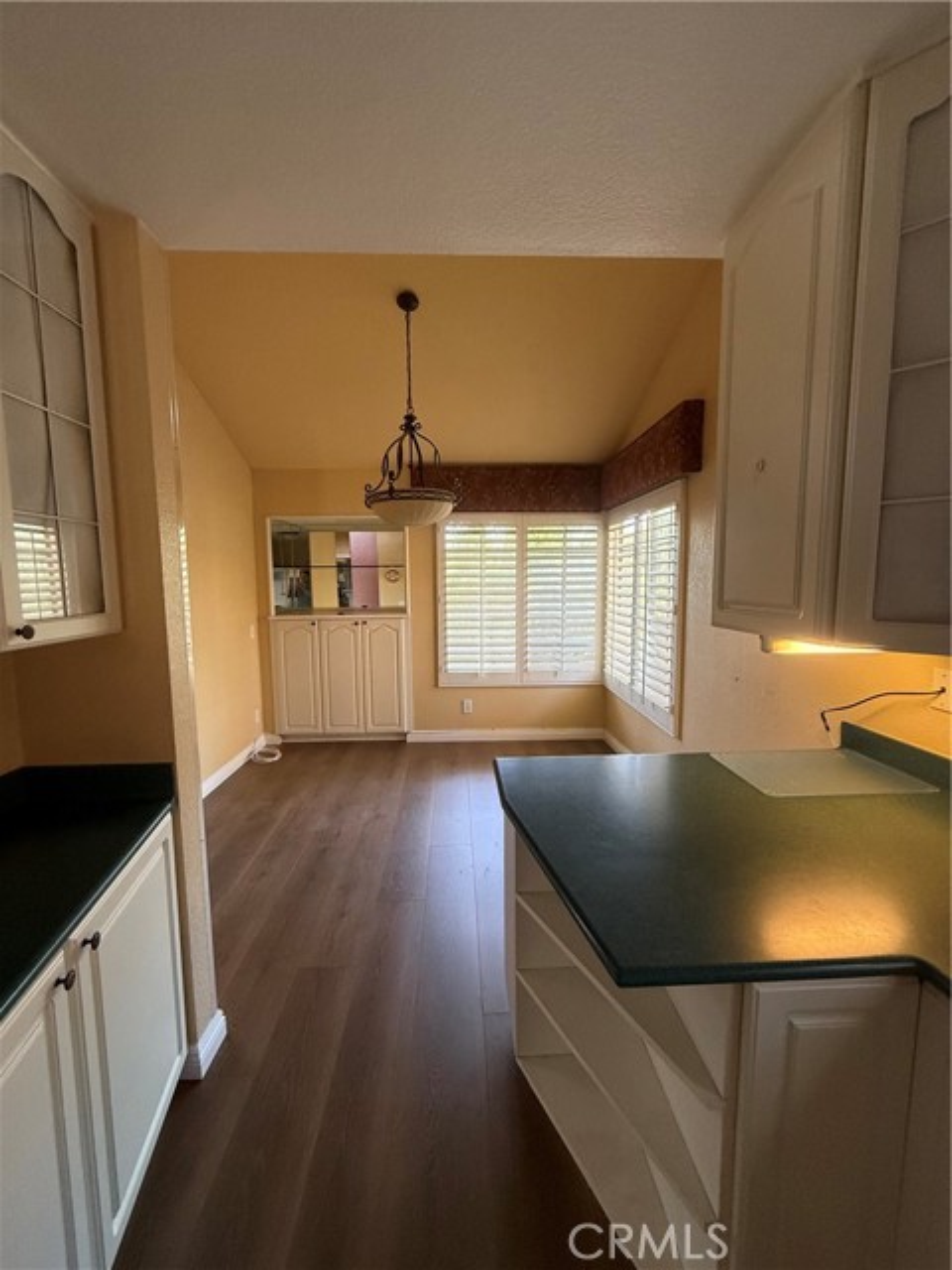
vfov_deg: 102.1
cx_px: 476
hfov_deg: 85.7
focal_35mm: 14
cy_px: 635
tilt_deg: -5.2
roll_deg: -0.1
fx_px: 513
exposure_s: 1/120
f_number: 2.2
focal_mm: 2.22
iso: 320
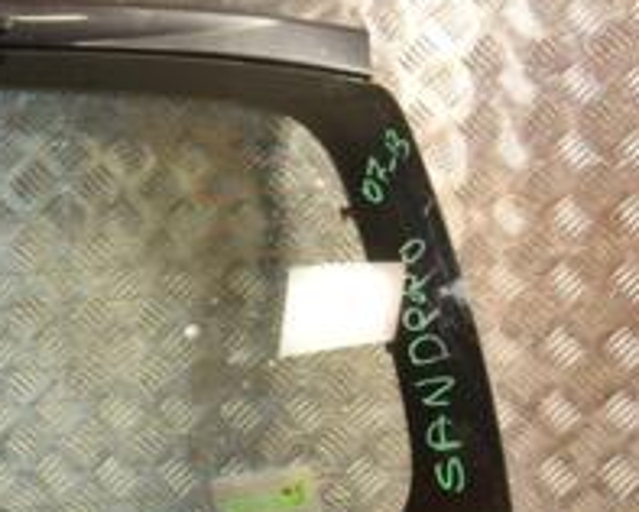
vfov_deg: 11.2
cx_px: -237
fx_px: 2594
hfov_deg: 13.4
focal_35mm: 137
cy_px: 480
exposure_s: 1/125
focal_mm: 32
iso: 800
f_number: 5
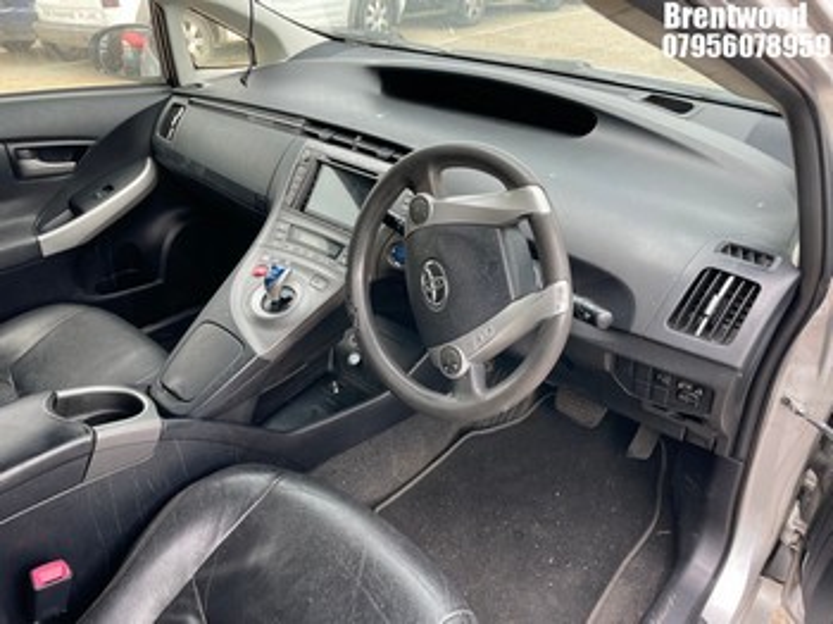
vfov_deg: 53.0
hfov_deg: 67.3
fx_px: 625
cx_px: 416
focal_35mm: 26
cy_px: 312
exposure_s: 1/121
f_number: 1.6
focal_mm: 4.2
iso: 40
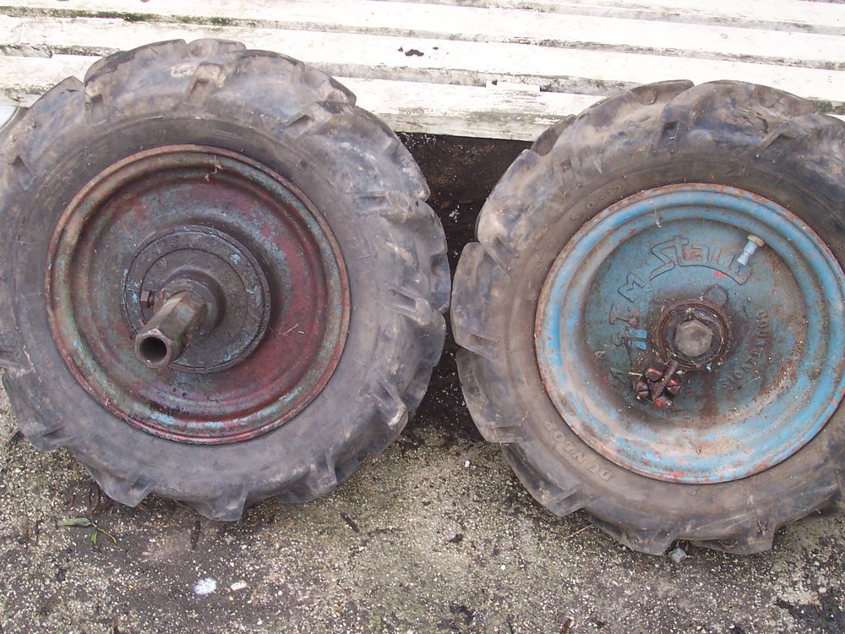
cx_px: 422
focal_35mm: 46
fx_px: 1123
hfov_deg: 41.2
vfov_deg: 31.5
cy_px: 317
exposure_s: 1/60
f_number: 3
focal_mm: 7
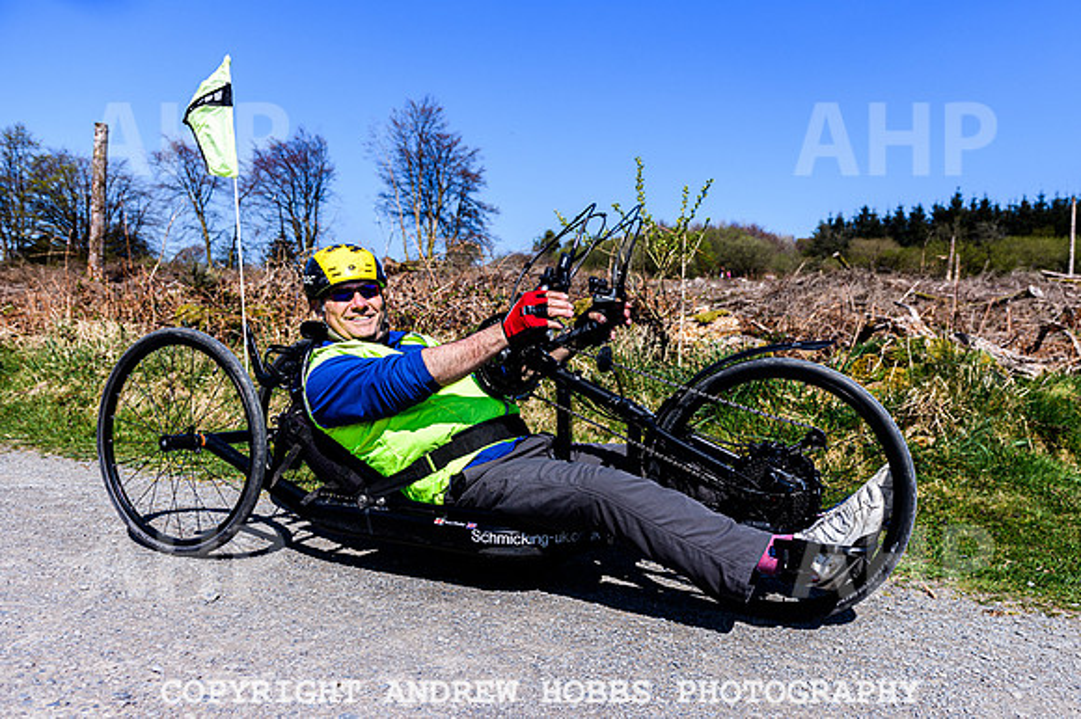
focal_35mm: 27
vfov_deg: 47.3
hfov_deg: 66.5
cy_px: 409
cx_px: 615
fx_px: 820
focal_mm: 24
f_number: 5.6
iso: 160
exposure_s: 1/1000
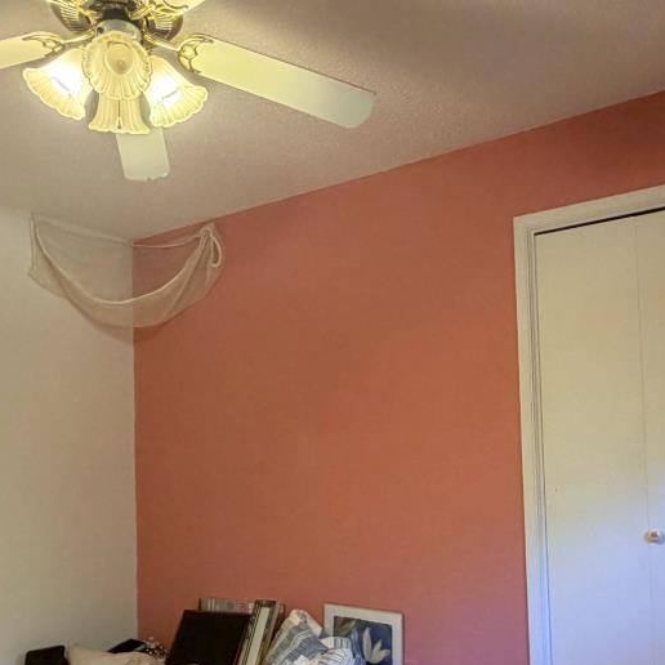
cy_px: 436
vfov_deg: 45.4
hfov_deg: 46.0
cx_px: 336
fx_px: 782
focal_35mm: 36
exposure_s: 1/60
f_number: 2.2
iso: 320
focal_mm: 2.22
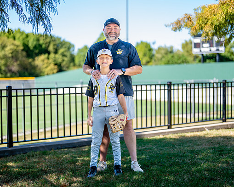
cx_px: 113
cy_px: 90
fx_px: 450
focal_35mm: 65
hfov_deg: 29.1
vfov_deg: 23.5
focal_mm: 50
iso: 100
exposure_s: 1/1600
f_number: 1.2
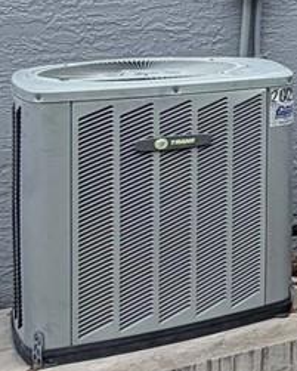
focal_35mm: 87
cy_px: -21
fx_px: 955
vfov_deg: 21.0
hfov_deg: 10.9
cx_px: 910
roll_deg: -2.3
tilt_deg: -0.9
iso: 50
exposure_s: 1/502
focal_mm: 2.22
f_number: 2.2
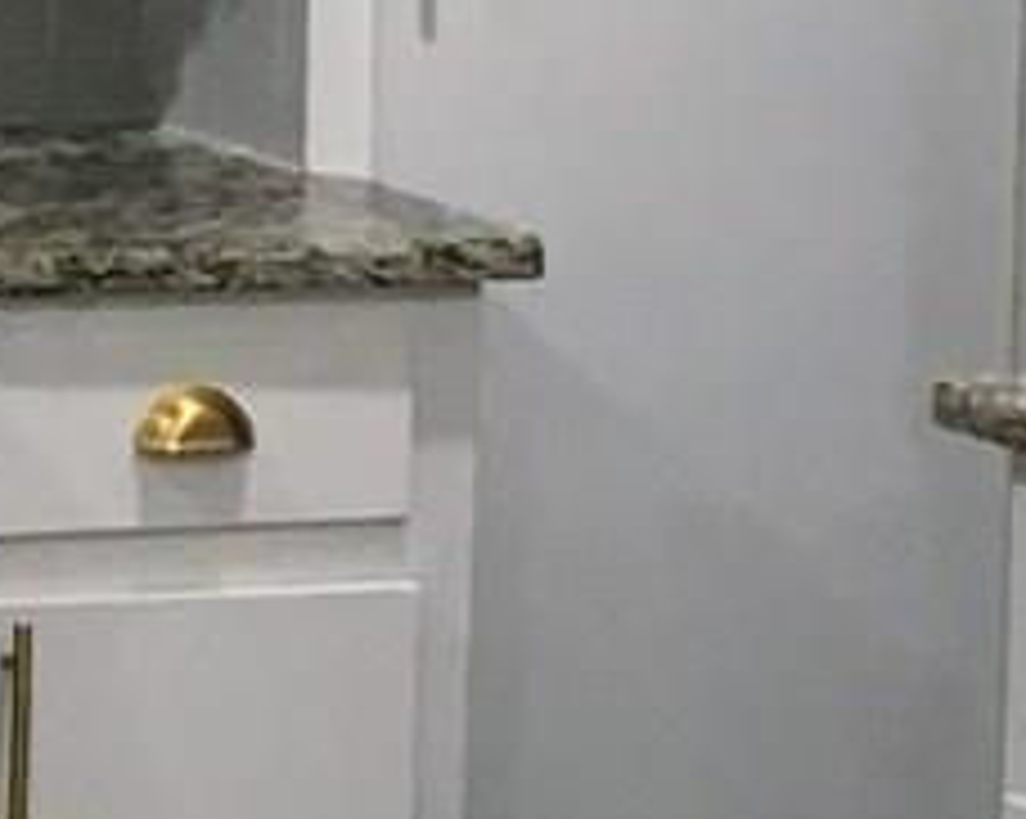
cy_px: 418
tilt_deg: -9.2
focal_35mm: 286
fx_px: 8677
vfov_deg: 5.4
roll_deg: +0.7
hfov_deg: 6.7
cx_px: -104
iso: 64
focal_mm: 4.15
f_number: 2.2
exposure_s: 1/30
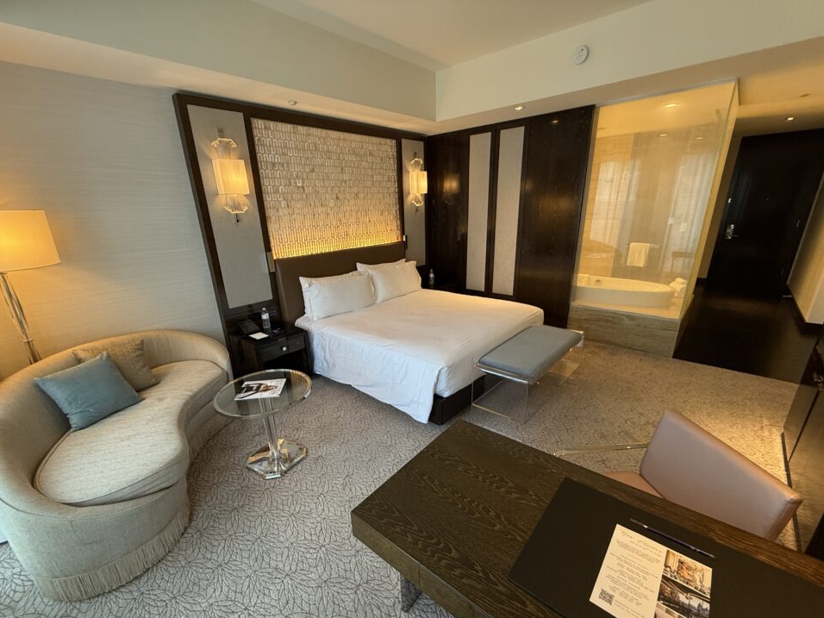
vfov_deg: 81.6
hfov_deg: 98.2
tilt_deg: -19.0
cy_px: 330
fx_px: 357
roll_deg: +1.7
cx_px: 405
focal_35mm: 15
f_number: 2.2
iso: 250
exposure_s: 1/60
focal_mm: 2.22
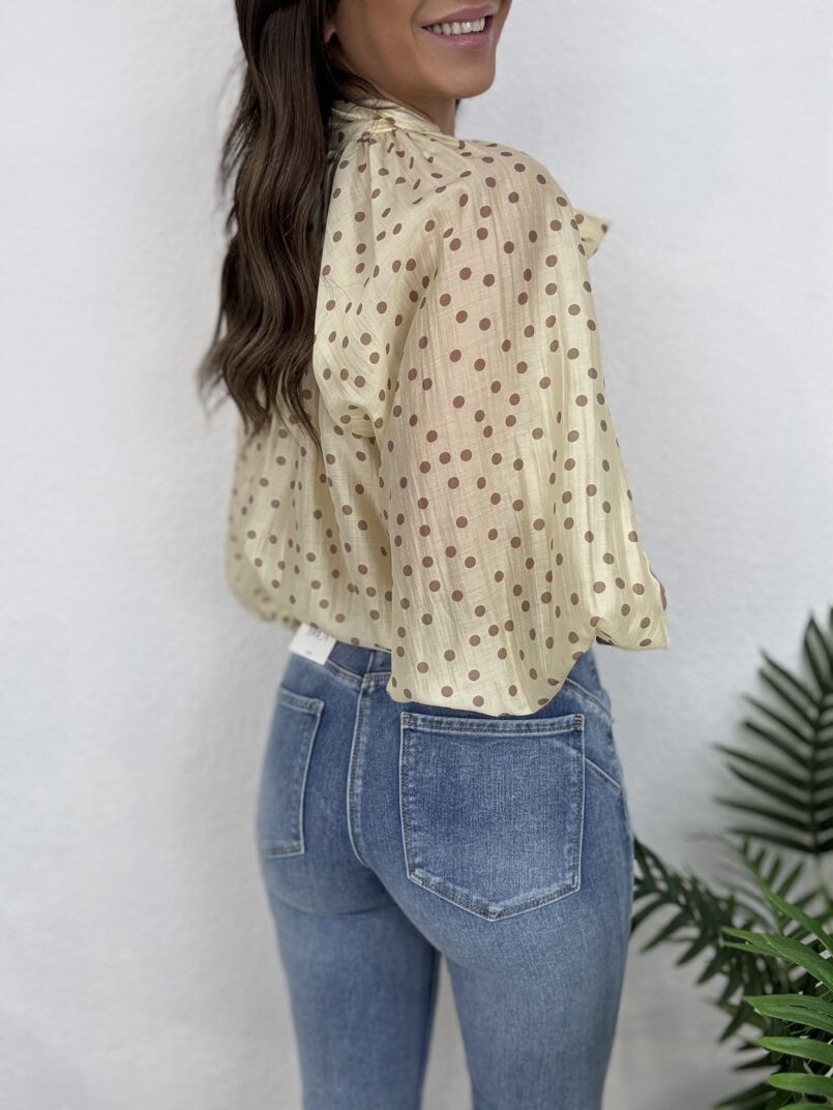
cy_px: 555
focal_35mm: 30
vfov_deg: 60.0
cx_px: 416
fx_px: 962
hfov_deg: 46.8
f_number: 1.9
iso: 32
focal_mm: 2.69
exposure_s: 1/100
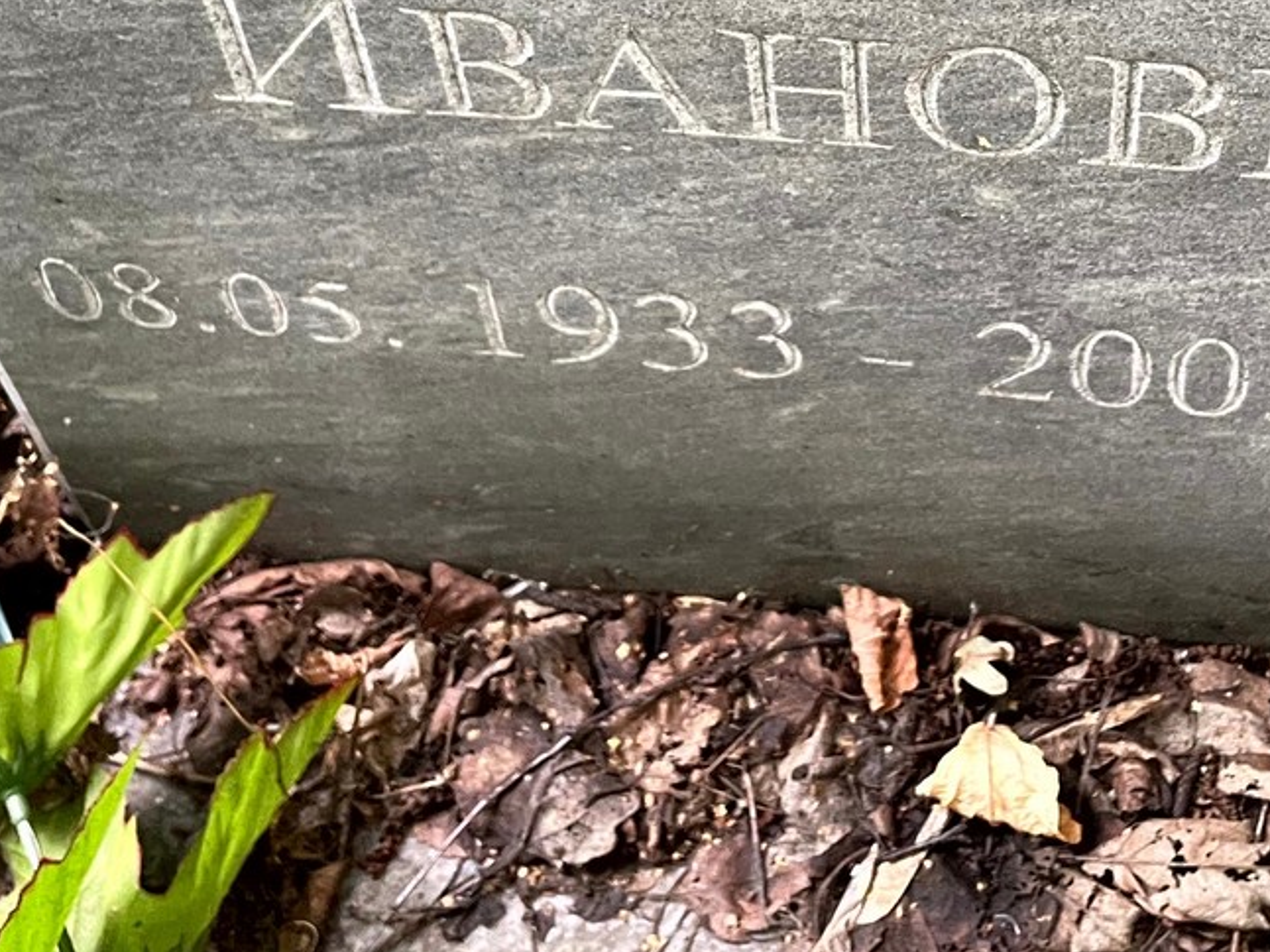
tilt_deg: -45.5
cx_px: 934
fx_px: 2127
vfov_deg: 23.6
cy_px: -94
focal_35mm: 58
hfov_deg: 32.7
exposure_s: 1/60
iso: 250
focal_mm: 4.2
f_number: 1.6
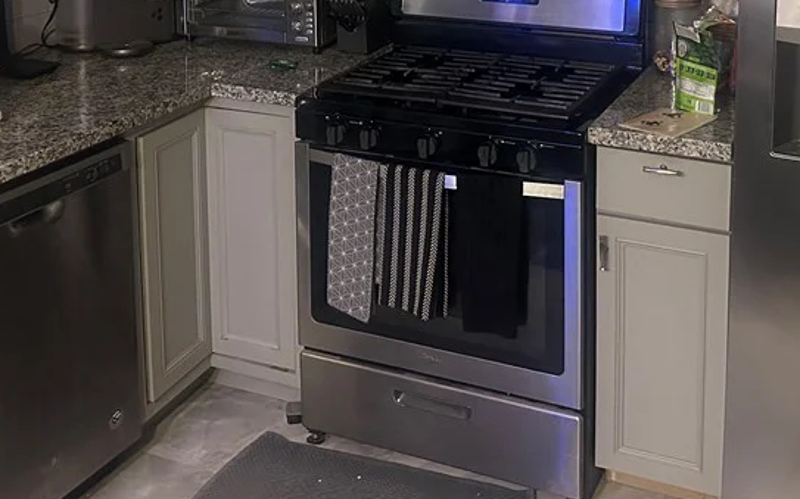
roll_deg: -0.3
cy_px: -57
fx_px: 1046
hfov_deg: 41.8
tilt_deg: -7.3
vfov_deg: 24.9
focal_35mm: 48
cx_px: 430
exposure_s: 1/40
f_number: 1.78
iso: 1000
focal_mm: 6.86
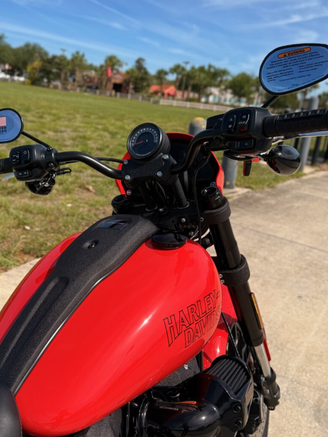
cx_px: 139
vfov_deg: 52.6
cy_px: 201
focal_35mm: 35
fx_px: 442
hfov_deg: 40.6
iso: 80
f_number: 1.78
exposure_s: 1/3953
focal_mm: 6.76
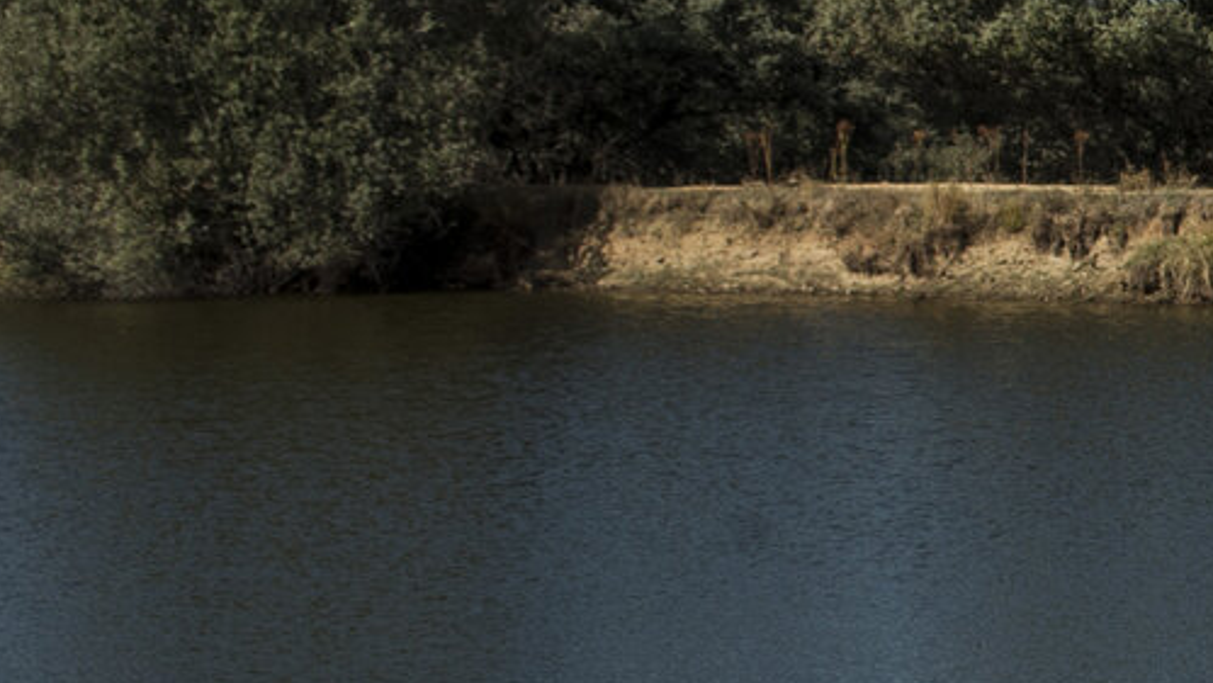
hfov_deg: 13.4
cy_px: 444
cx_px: 2120
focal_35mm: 146
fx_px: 4697
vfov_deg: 8.3
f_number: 8
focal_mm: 34
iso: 400
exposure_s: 1/1000
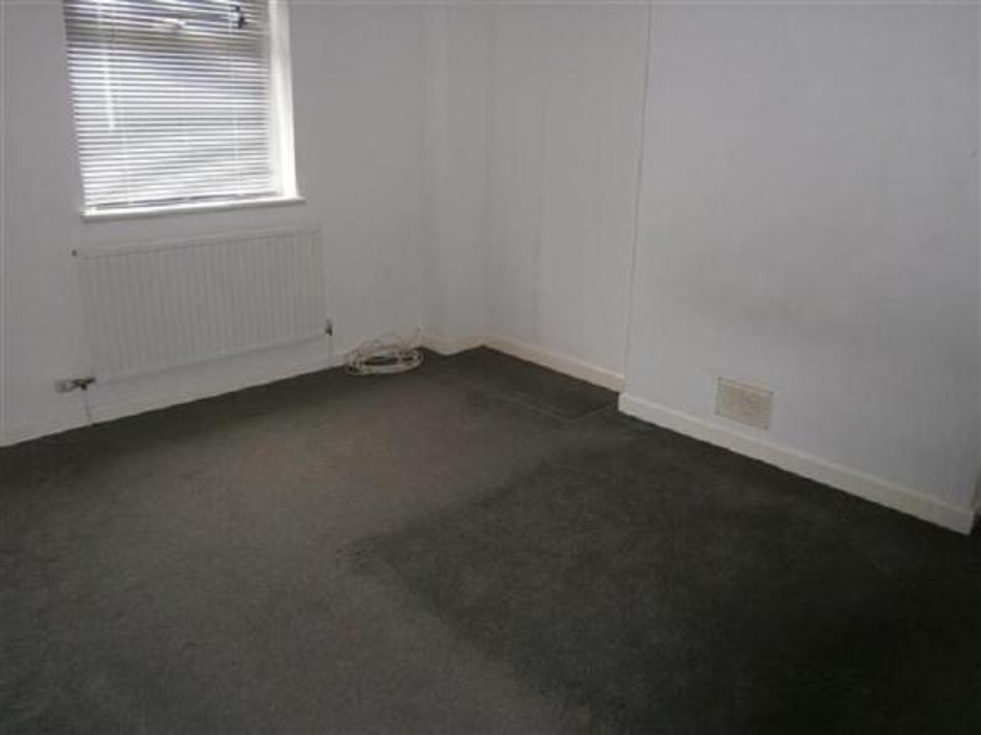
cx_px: 490
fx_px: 737
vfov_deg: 53.0
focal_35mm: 26
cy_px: 368
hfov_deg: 67.3
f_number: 2.8
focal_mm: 4.7
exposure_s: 1/30
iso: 125
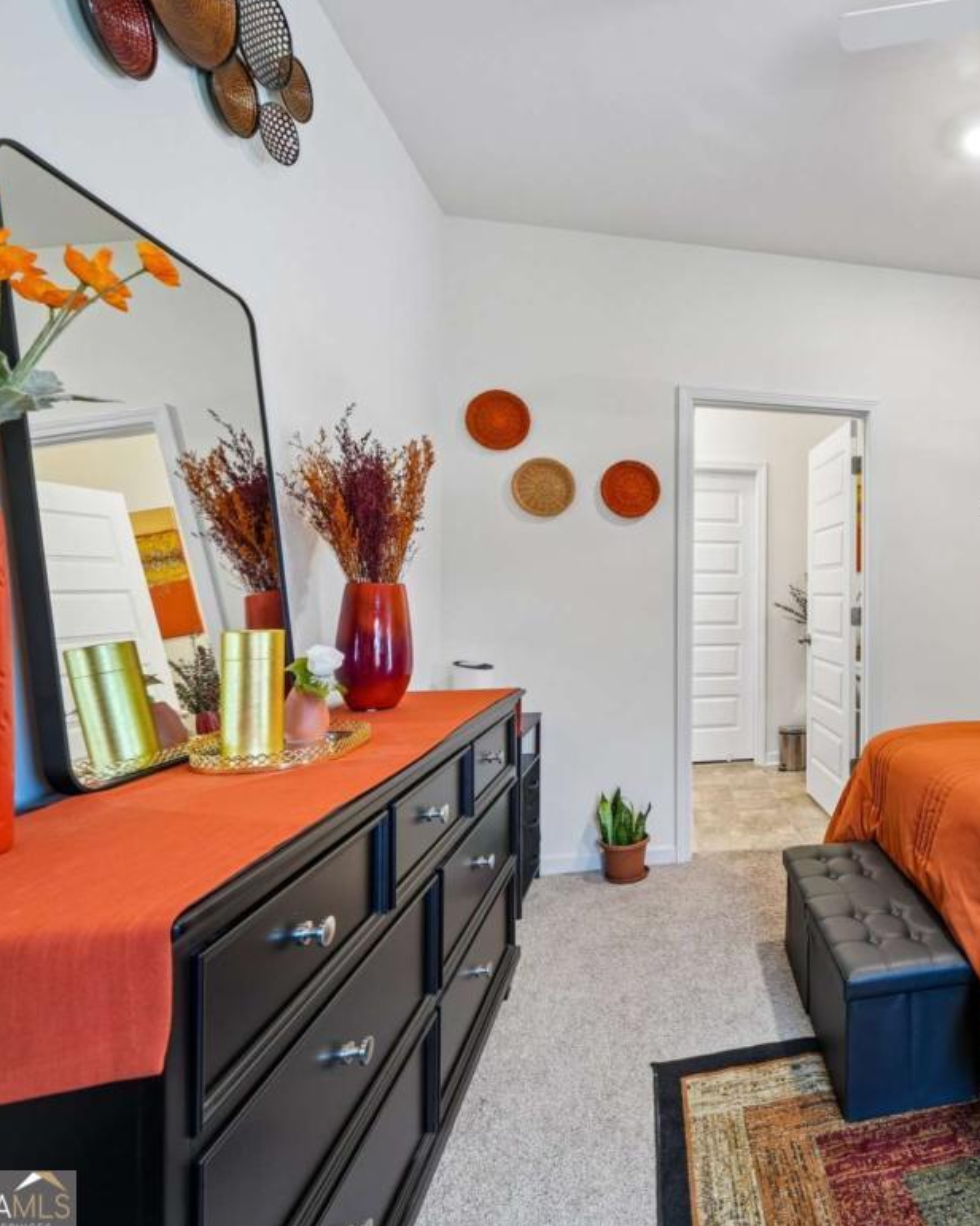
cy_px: 598
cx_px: 838
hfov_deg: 62.2
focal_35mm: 19
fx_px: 689
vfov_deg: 83.3
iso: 400
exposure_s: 1/3.33
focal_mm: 13
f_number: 8
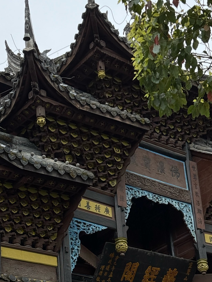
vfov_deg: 21.1
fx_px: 743
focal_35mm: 91
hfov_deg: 16.2
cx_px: 140
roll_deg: +3.7
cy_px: 246
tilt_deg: +21.3
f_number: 1.78
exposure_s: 1/693
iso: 100
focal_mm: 6.76
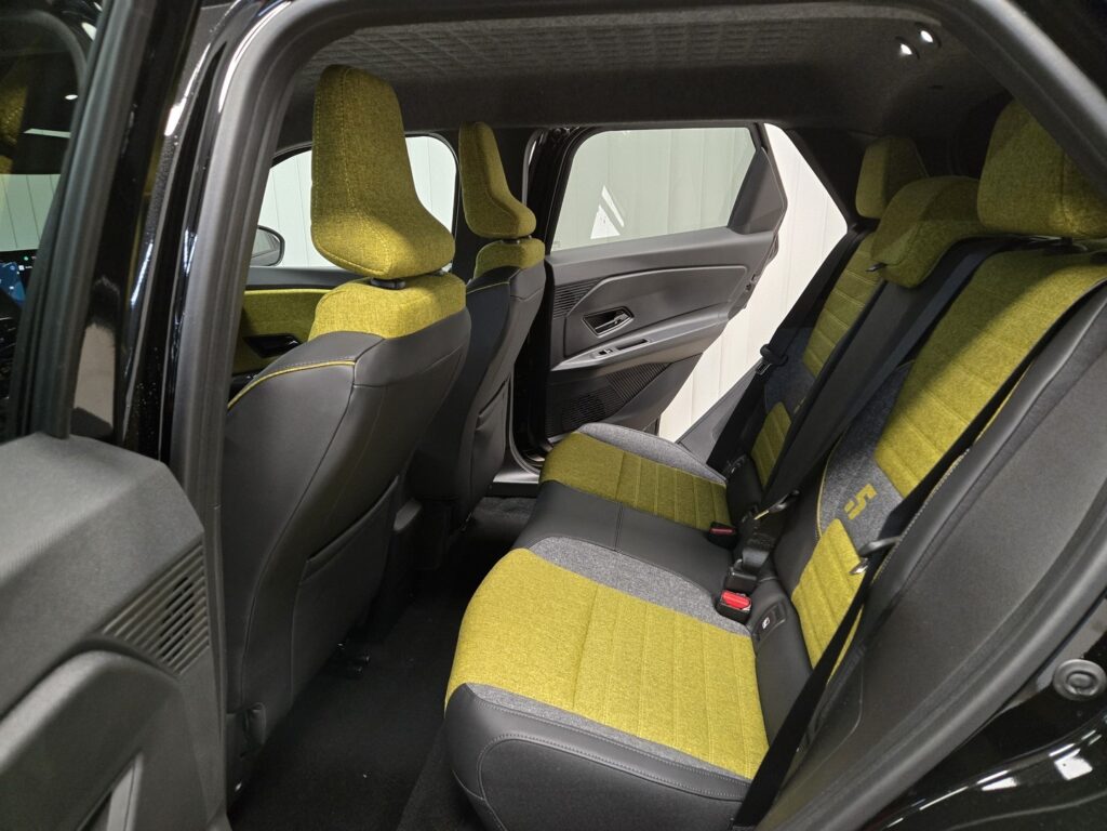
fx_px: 736
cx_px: 554
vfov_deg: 58.9
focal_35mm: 23
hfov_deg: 73.9
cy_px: 416
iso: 1000
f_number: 1.8
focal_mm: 5.4
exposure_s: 1/100
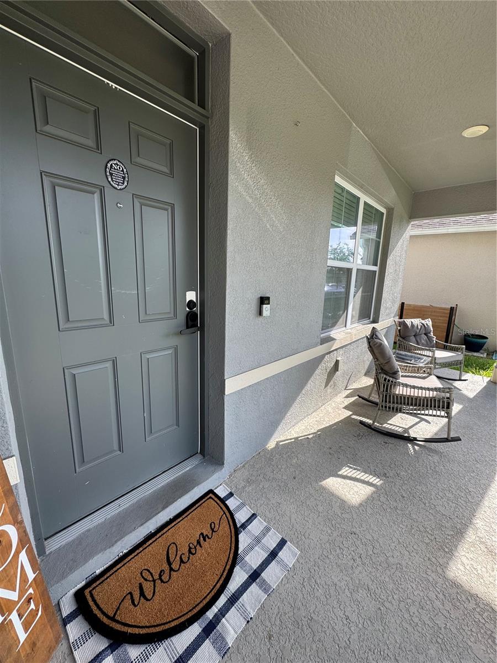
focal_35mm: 14
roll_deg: -1.5
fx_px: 268
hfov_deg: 85.7
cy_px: 332
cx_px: 248
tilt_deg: -12.3
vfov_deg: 102.1
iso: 40
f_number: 2.2
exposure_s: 1/307
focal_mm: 2.22
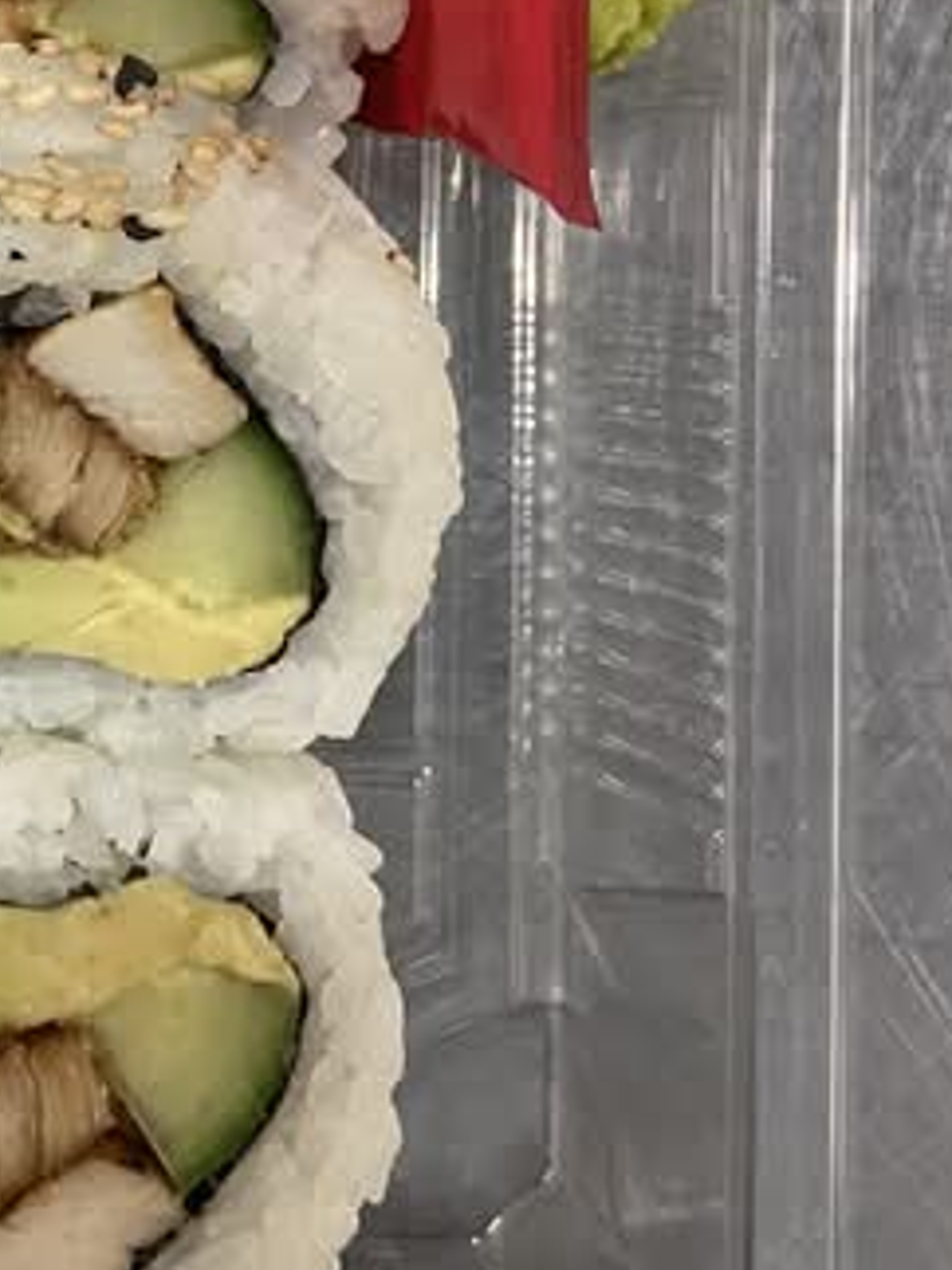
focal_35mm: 59
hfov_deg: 23.5
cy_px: 258
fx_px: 2165
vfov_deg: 31.9
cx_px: -51
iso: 200
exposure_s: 1/60
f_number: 1.8
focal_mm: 4.25
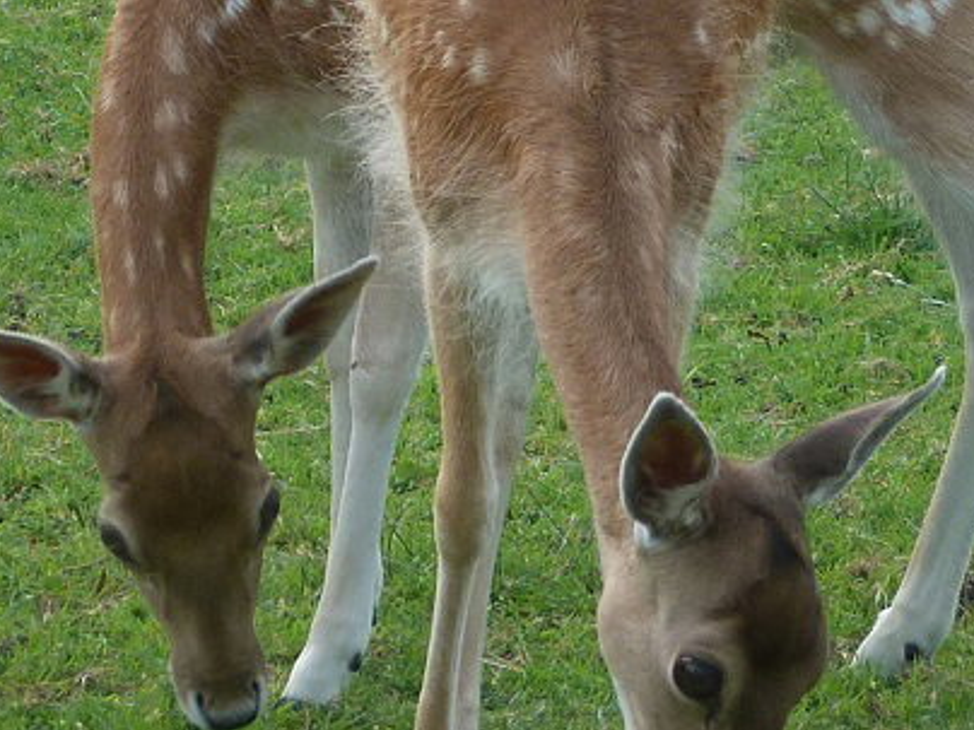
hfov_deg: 4.4
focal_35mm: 453
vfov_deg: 3.3
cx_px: 58
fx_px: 12746
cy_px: -131
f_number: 3.6
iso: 80
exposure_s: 1/80
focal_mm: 21.9
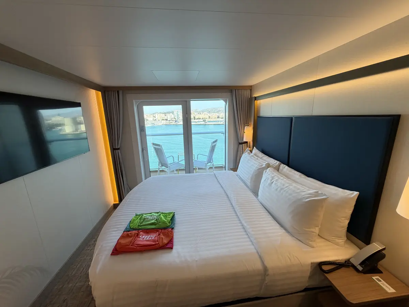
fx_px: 165
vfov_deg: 85.7
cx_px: 204
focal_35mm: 14
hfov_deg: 102.1
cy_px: 154
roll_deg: +0.9
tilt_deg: -14.1
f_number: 2.2
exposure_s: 1/121
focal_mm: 2.22
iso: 80
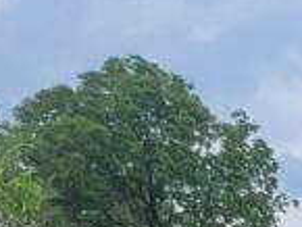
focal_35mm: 191
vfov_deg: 7.1
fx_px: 1668
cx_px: 1065
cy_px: 654
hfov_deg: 8.0
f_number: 1.8
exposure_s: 1/2128
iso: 40
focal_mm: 5.4
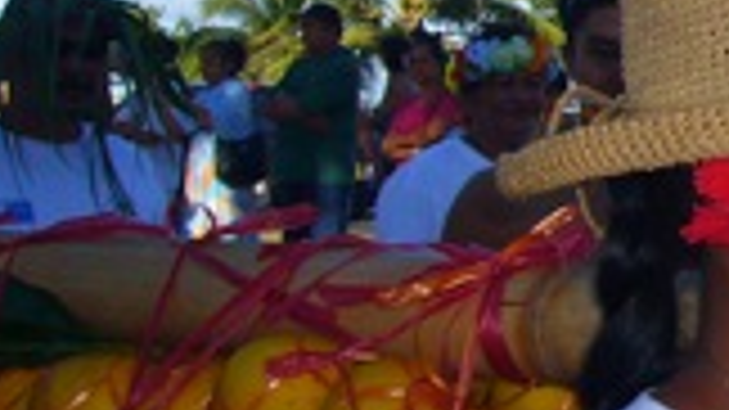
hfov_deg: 18.9
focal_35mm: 98
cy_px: 167
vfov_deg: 12.3
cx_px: 1130
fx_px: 1894
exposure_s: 1/250
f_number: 5.6
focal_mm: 4.6
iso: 80
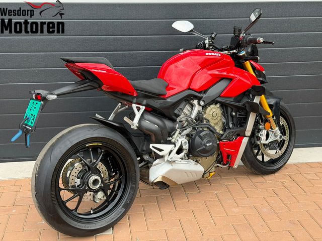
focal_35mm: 48
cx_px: 161
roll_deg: -0.1
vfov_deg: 30.3
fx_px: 446
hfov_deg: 39.7
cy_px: 120
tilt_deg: -16.4
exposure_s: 1/1133
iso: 80
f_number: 1.78
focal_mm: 6.76
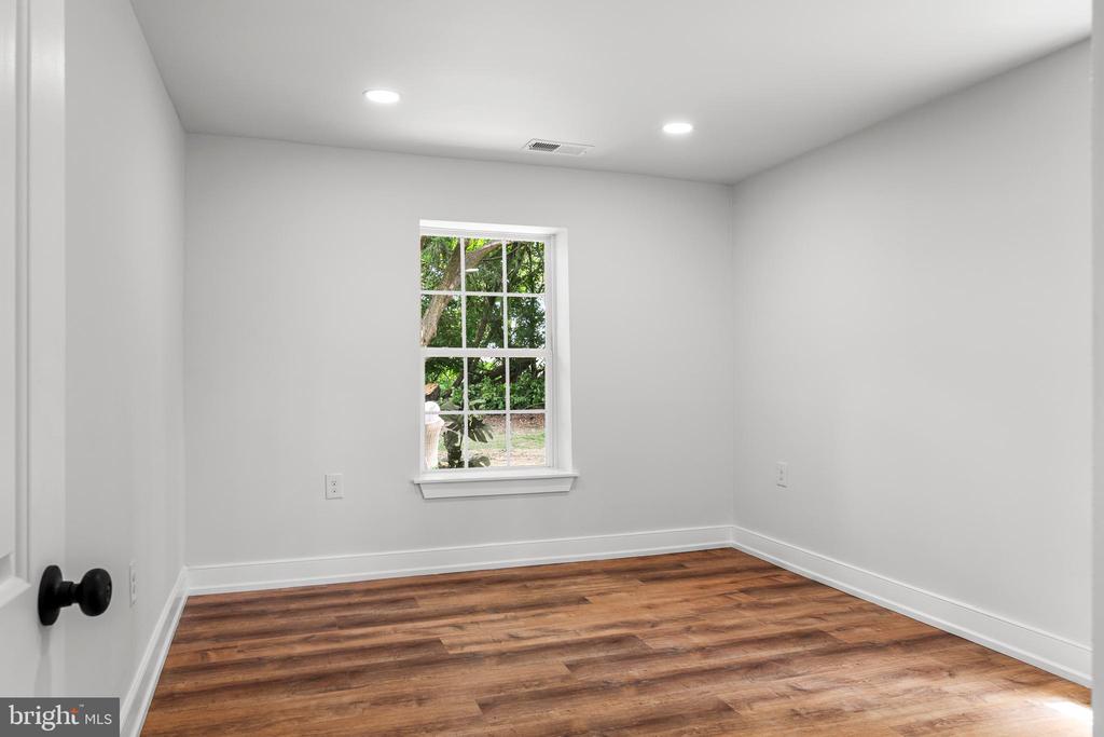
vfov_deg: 53.1
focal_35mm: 24
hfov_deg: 73.7
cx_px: 552
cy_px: 368
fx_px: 736
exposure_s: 1/6
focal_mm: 16
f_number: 9
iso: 200
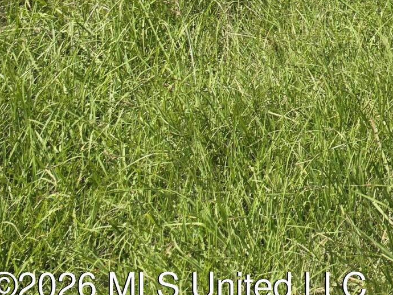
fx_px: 1136
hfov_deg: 15.0
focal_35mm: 100
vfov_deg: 12.9
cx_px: 842
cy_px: -296
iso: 64
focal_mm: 6.5
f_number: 1.4
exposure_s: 1/4648
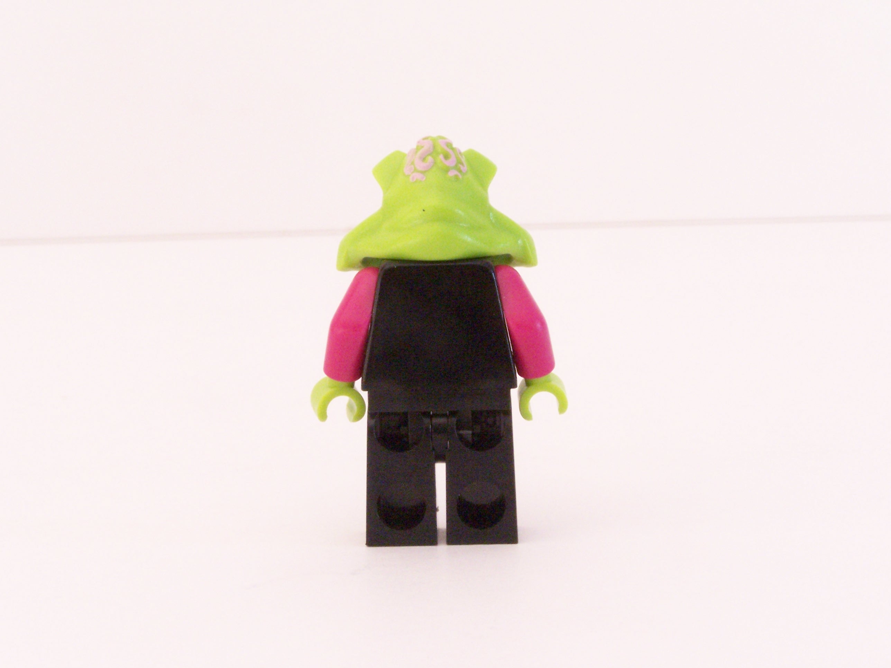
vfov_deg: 19.6
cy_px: 334
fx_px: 1930
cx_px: 446
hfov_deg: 26.0
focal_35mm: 75
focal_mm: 12.4
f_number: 8
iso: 400
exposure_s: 1/8
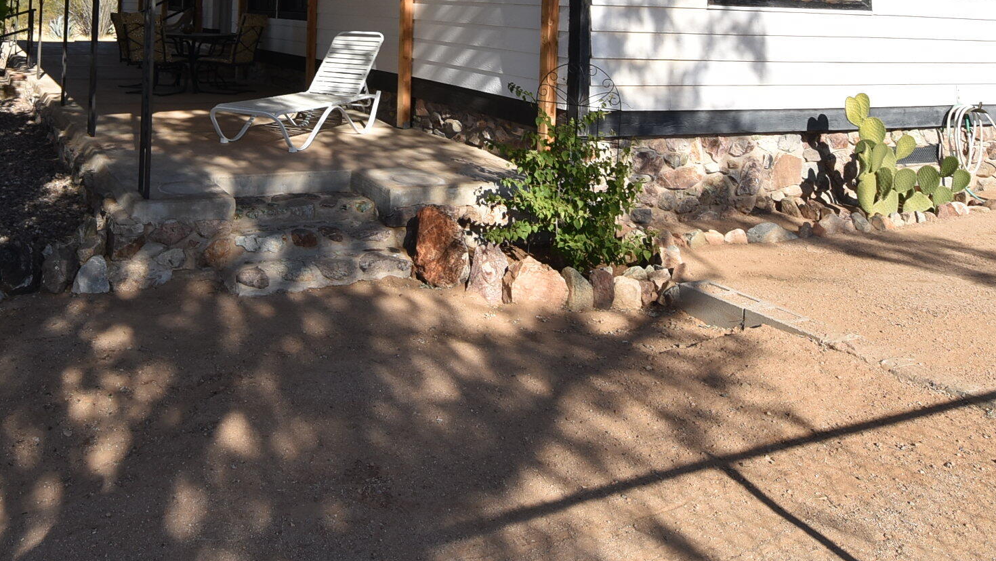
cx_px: 320
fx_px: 845
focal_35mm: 32
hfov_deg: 59.4
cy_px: -3
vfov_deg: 33.5
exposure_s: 1/200
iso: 100
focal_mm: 10
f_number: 9
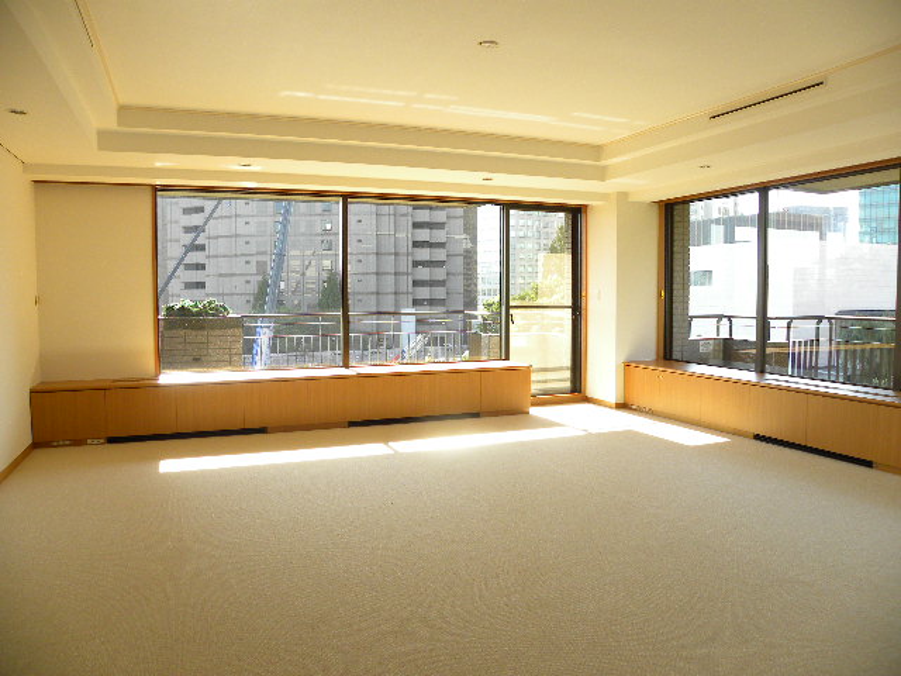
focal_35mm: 26
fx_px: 677
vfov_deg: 53.1
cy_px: 338
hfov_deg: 67.3
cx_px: 450
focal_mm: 4.6
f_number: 3.2
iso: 64
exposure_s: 1/88.7
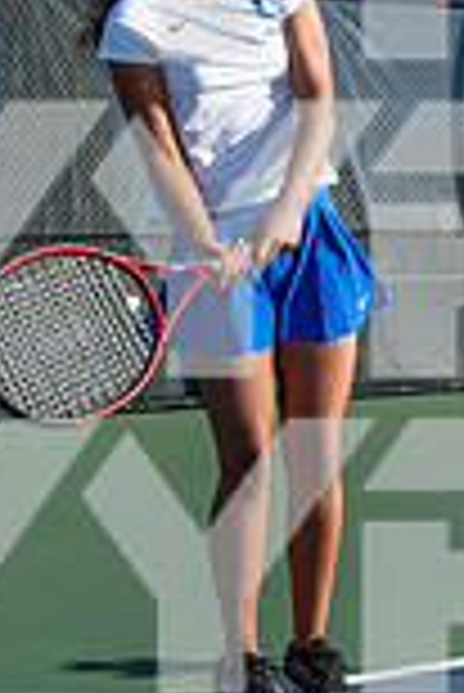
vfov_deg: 26.5
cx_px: 320
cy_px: 243
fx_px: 1466
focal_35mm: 76
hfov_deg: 17.9
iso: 100
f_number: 8
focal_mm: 26
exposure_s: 1/250
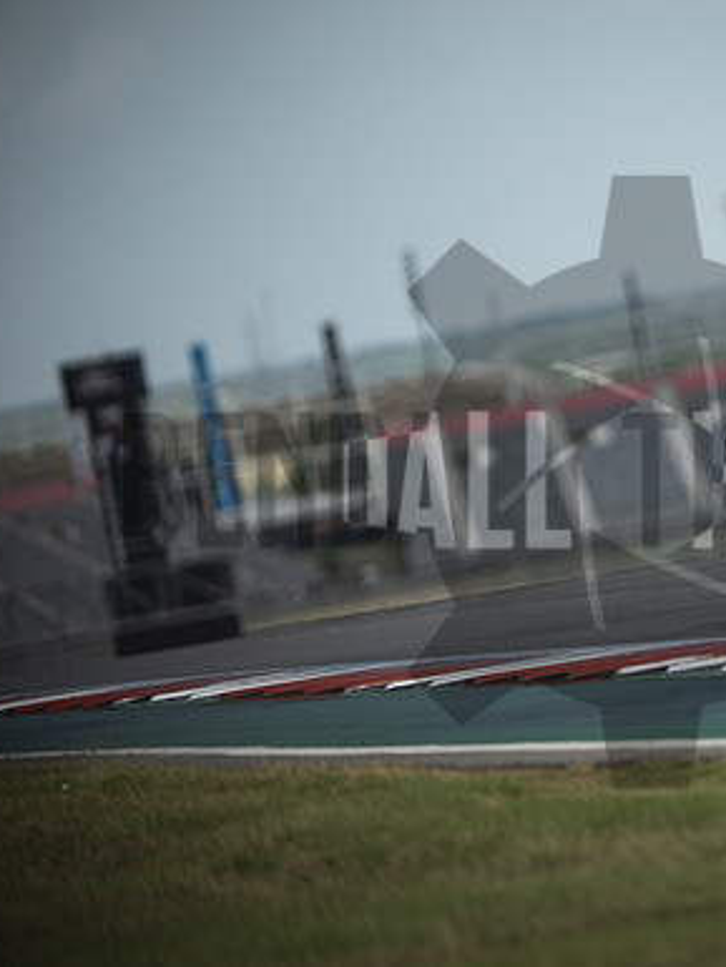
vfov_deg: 4.6
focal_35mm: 435
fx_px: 12158
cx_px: 651
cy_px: 484
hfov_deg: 3.4
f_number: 2
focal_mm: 200
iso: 250
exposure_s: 1/4000
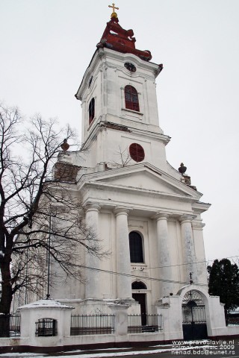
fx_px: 254
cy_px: 179
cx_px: 120
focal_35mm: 26
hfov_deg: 50.4
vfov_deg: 70.4
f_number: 11
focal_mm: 17
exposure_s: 1/500
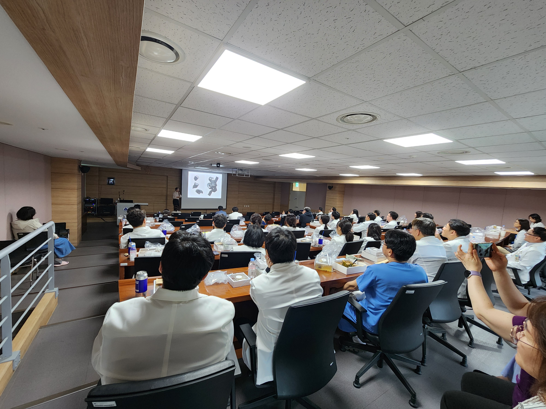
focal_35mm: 13
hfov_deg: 106.2
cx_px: 273
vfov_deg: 89.9
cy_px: 204
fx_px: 205
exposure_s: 1/60
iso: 250
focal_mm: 2.2
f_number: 2.2
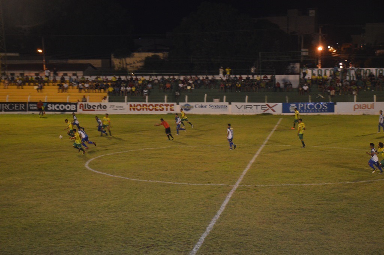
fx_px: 895
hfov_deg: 24.2
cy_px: 128
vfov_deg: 16.2
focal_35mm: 84
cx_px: 192
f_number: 4.8
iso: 1800
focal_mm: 56
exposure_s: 1/60
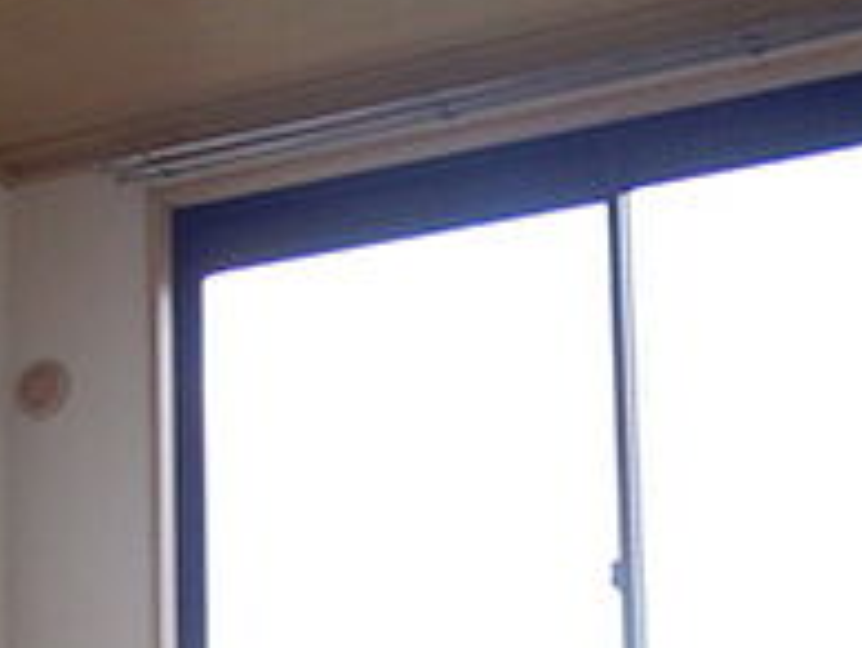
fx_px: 1970
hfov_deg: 24.6
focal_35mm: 79
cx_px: 555
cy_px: 817
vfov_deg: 17.6
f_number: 2.8
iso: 280
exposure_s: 1/30
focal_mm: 4.3
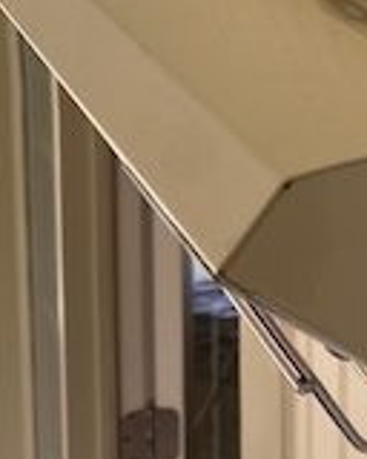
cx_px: 562
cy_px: -69
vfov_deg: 19.2
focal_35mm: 95
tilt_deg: -11.4
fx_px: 1290
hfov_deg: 14.9
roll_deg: -2.4
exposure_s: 1/122
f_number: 1.8
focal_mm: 4.25
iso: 80
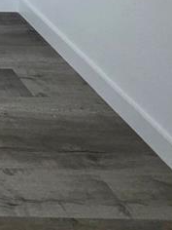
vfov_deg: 20.3
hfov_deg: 14.2
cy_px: -192
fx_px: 437
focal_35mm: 66
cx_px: -251
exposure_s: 1/359
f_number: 1.9
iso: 400
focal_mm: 2.2
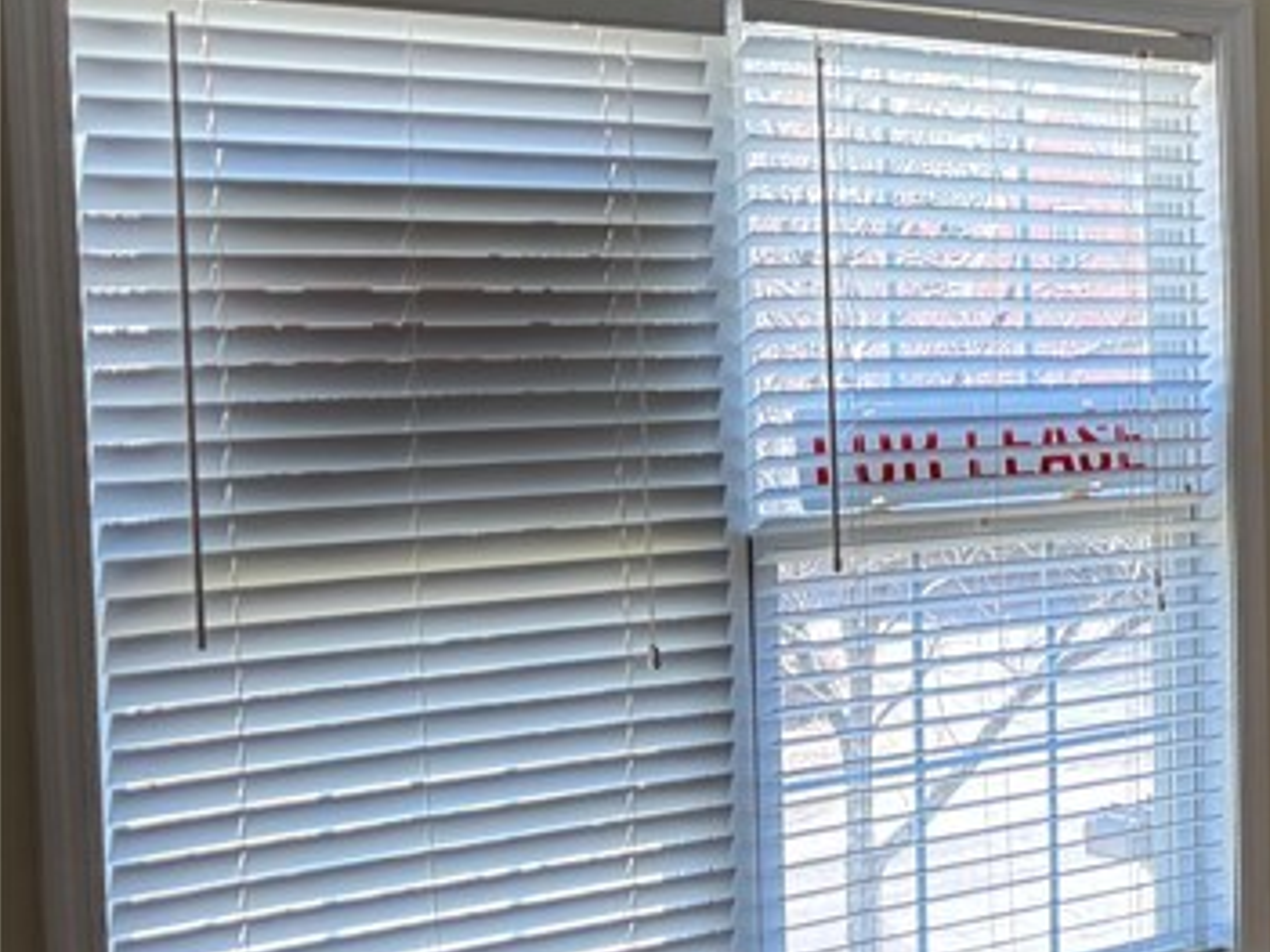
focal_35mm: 70
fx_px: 2567
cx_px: 1849
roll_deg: +0.2
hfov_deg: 23.1
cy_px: 442
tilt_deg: -3.9
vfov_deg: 21.0
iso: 160
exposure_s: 1/120
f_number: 1.78
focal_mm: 6.76
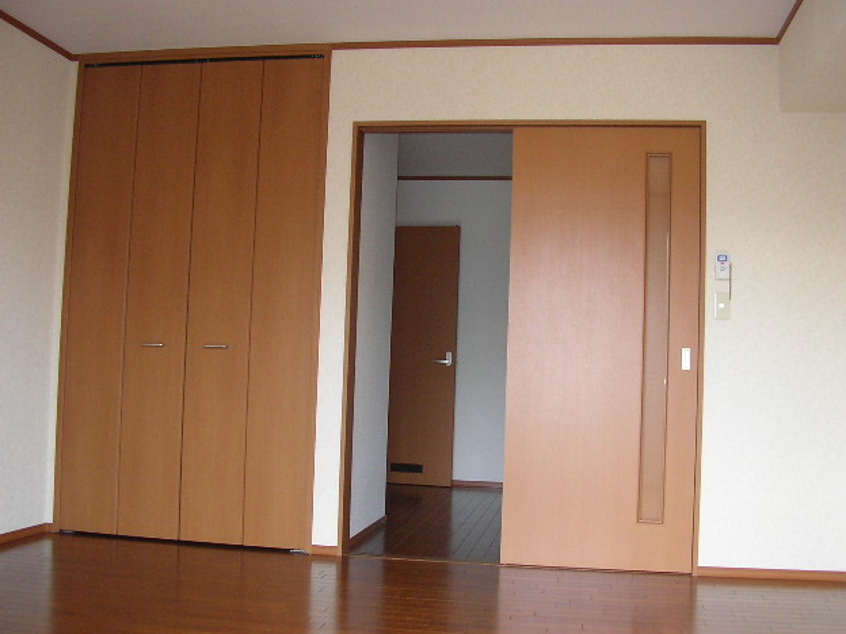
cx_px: 420
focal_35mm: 39
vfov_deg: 36.8
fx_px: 953
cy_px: 322
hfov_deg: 47.9
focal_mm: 5.8
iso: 100
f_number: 2.9
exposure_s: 1/30
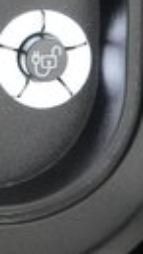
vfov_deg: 14.3
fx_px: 972
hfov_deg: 7.7
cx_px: -235
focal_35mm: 144
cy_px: -80
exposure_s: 1/160
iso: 12800
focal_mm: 28
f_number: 3.2
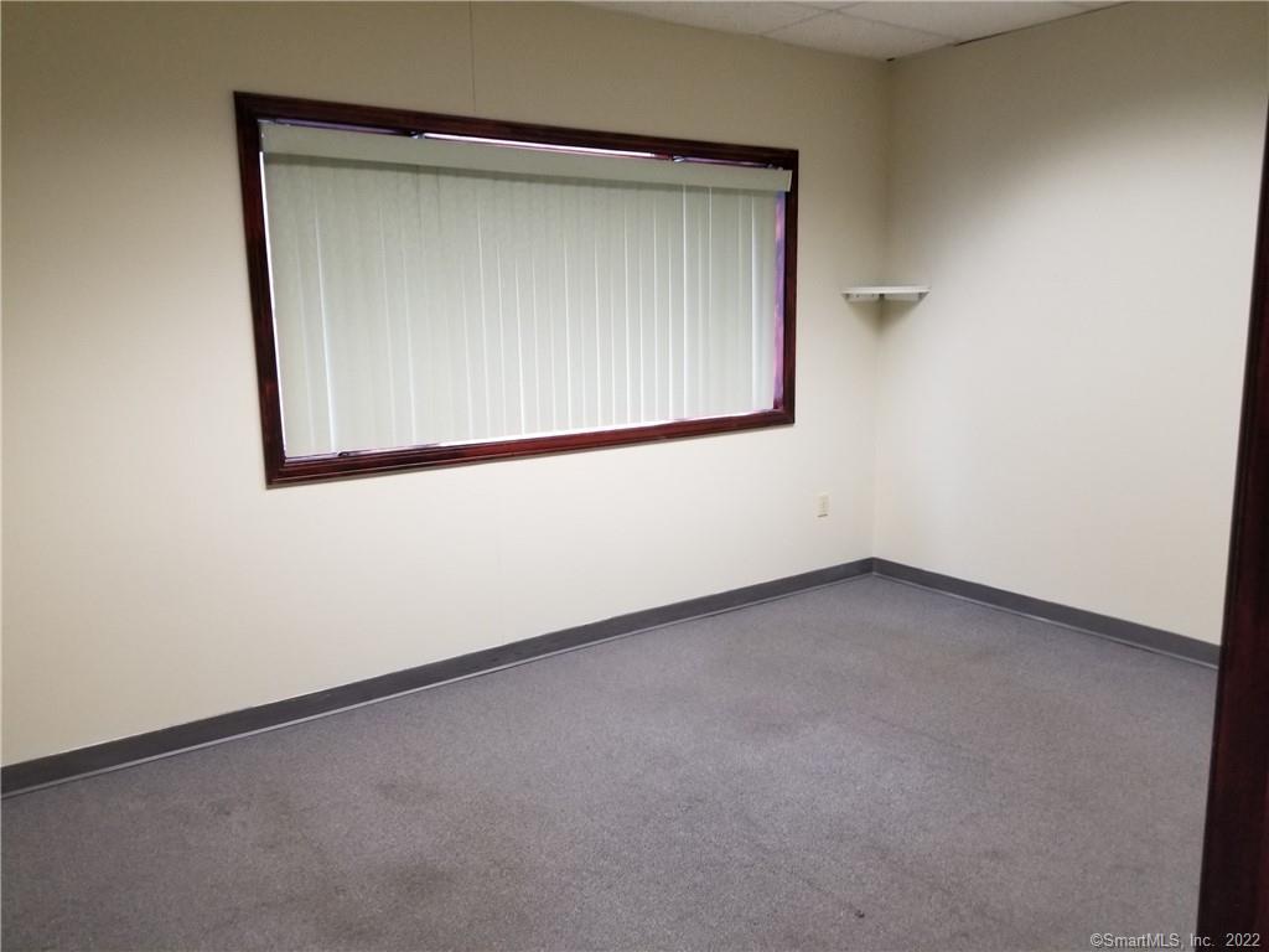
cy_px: 476
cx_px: 634
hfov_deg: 67.3
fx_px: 953
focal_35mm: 26
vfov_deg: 53.1
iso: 160
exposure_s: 1/40
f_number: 1.7
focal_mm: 4.25
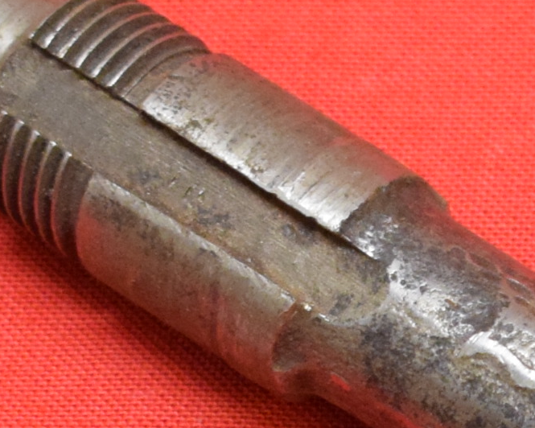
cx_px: 809
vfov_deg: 5.2
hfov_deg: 6.5
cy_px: 567
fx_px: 4674
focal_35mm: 295
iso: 2000
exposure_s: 1/125
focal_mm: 31
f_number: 5
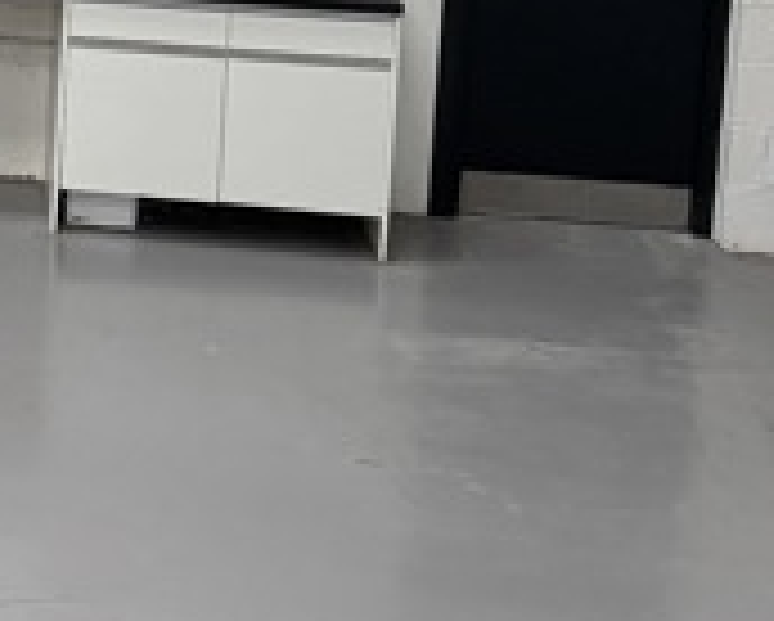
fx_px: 3463
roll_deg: +1.6
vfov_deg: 9.8
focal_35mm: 151
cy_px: -396
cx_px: -1386
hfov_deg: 10.1
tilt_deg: -10.9
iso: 80
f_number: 1.6
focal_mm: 5.96
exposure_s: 1/121
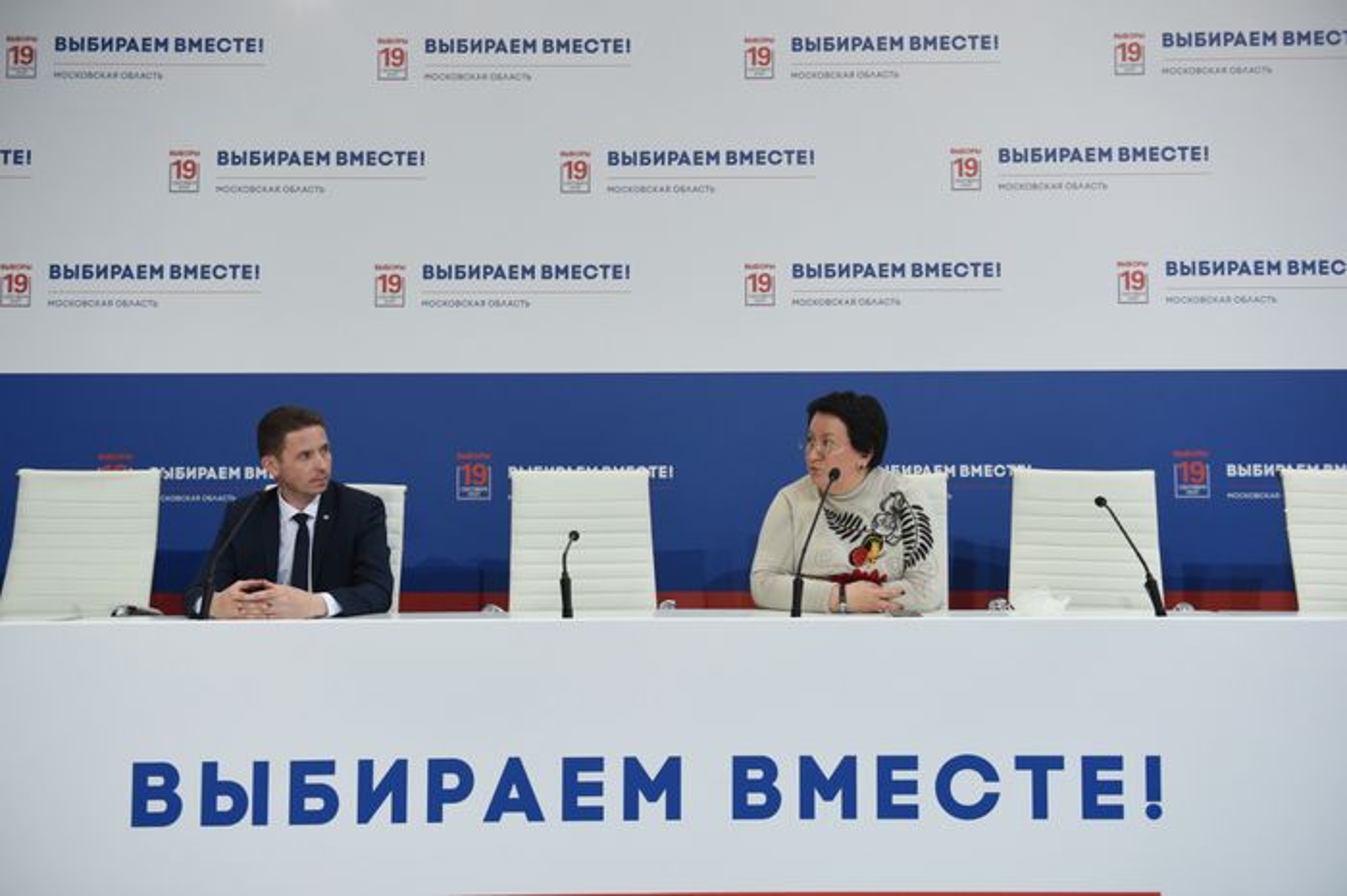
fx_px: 1346
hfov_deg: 53.2
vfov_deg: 36.8
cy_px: 448
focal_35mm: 36
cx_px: 674
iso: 4000
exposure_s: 1/400
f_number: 4
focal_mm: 36
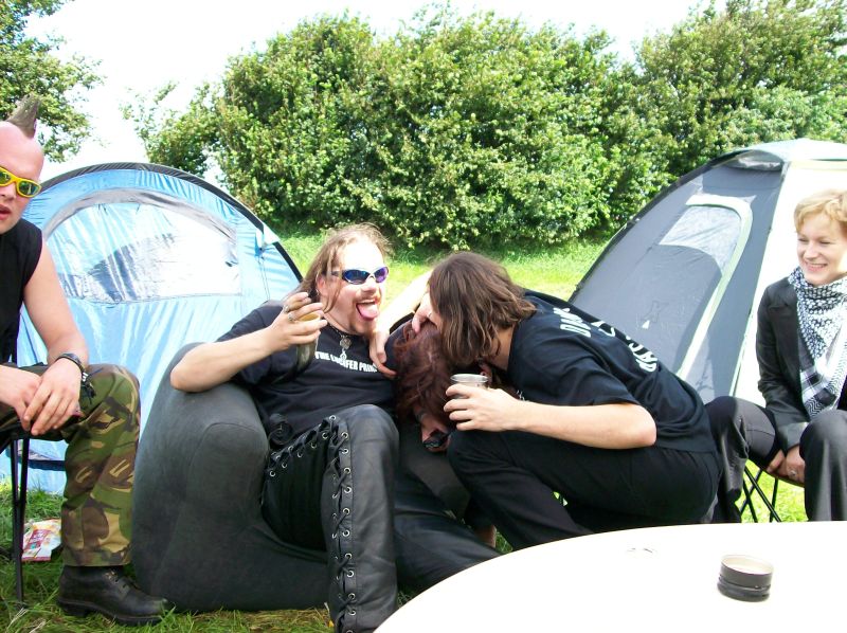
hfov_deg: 51.4
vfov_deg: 39.6
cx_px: 424
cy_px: 316
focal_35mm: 36
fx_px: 880
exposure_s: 1/280
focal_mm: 6
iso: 80
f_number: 2.7
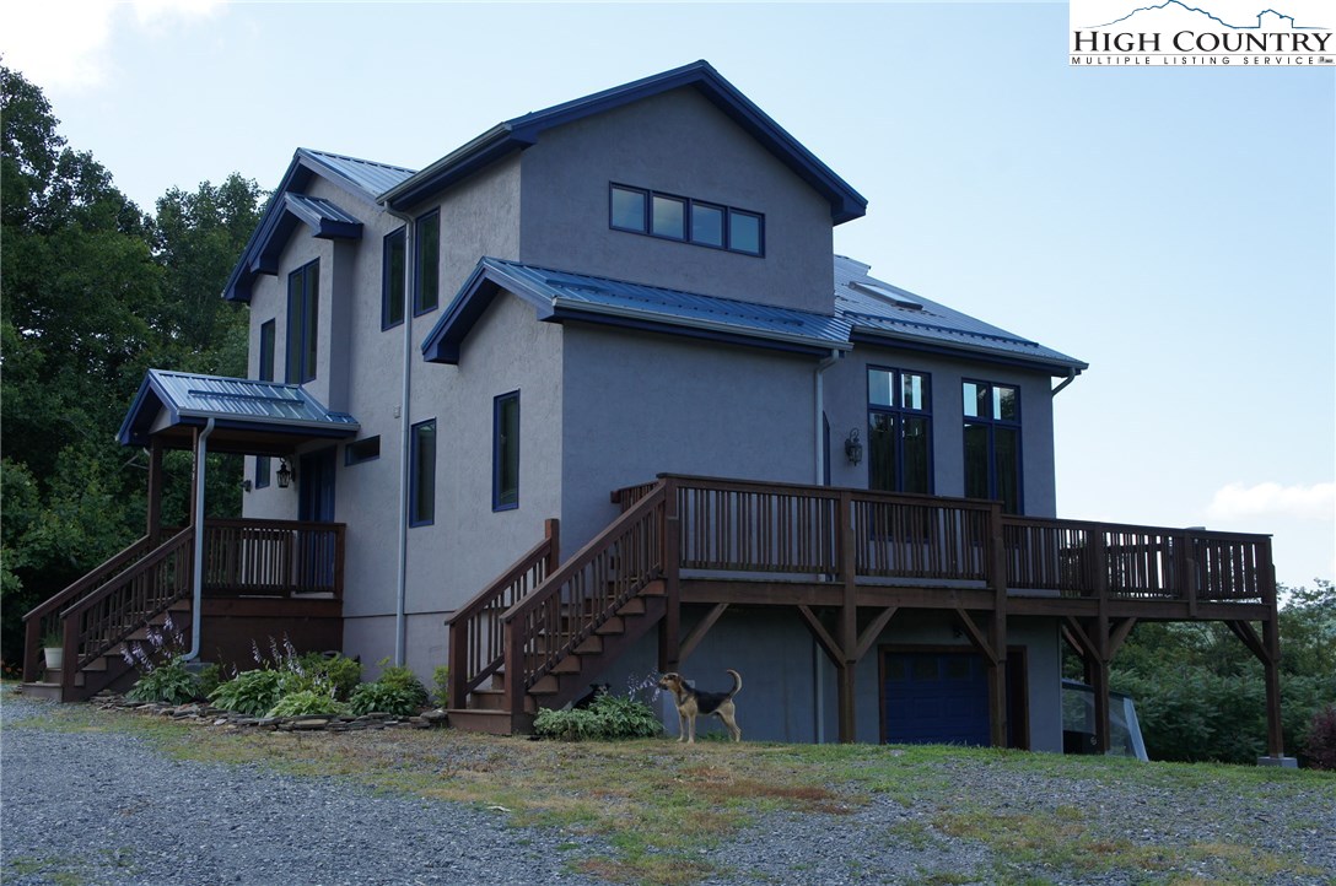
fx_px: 1501
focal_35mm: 40
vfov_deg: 32.9
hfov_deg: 48.0
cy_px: 443
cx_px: 668
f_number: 8
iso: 200
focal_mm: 27
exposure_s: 1/200
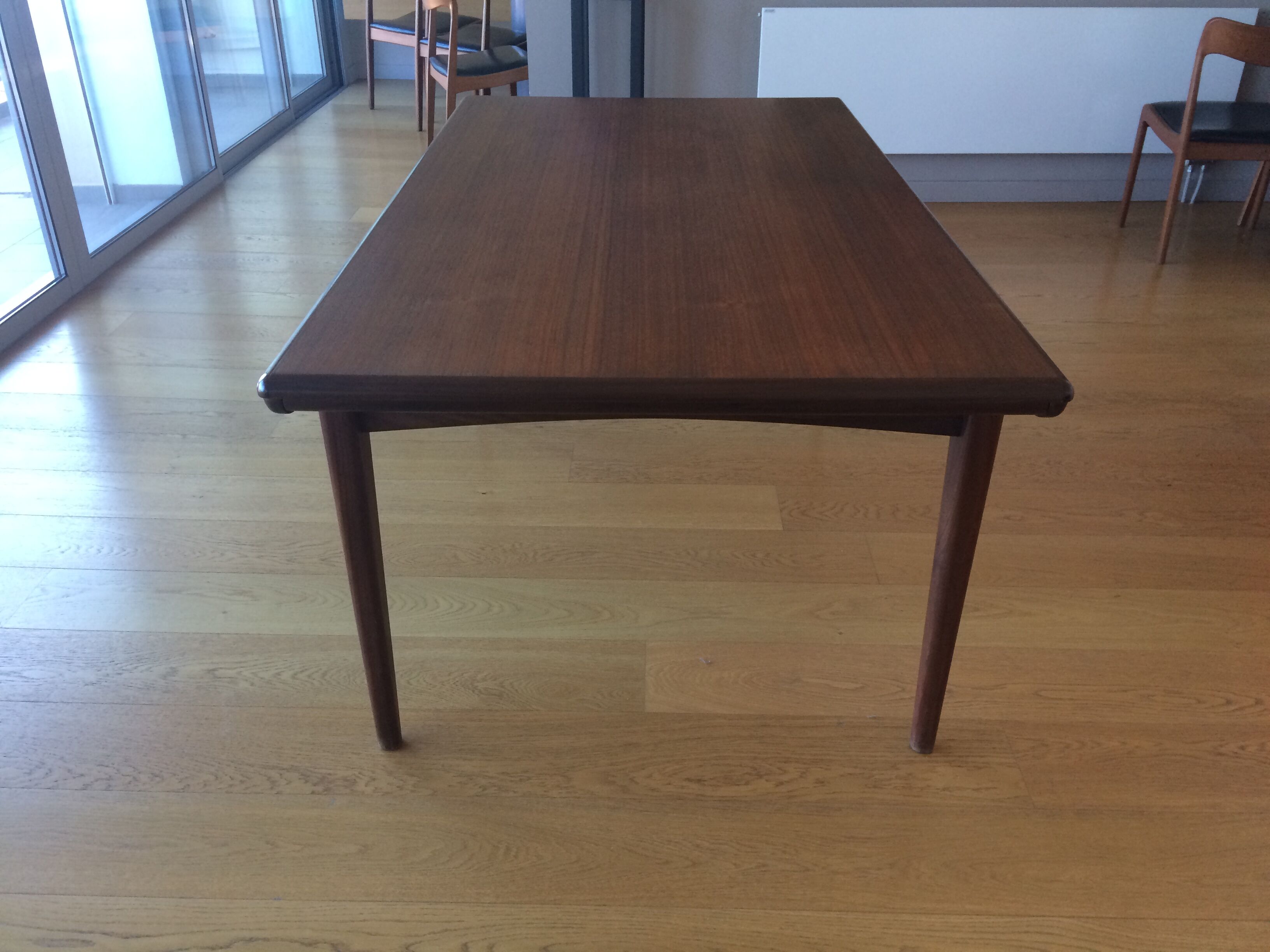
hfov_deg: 61.7
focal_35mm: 29
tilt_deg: -31.8
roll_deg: -1.5
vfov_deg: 48.2
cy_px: 476
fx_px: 1064
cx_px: 635
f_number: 2.2
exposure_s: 1/33
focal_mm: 4.15
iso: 64
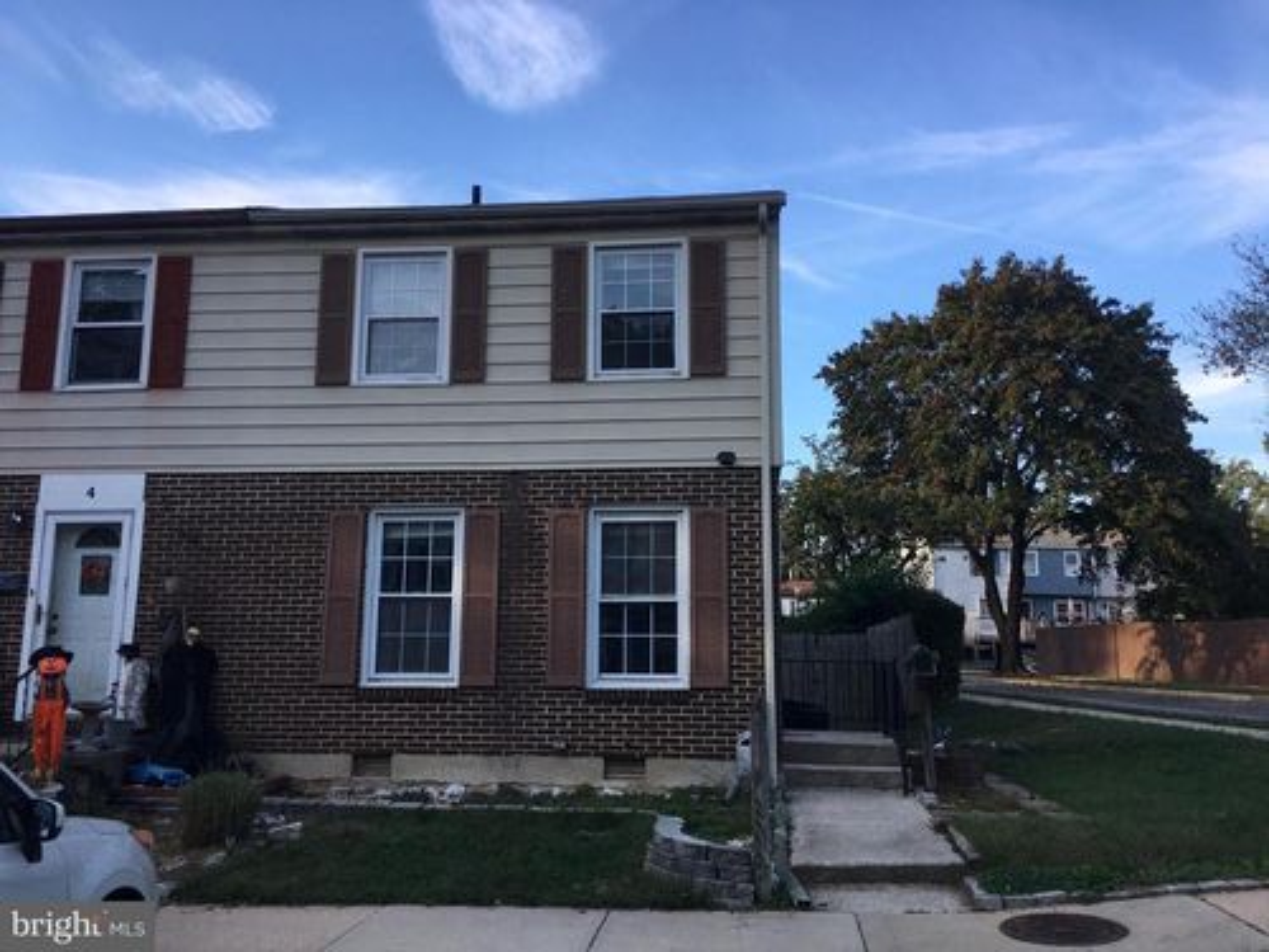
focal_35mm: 29
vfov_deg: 48.2
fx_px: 1063
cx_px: 634
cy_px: 476
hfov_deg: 61.7
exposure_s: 1/422
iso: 25
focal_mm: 4.15
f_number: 2.2
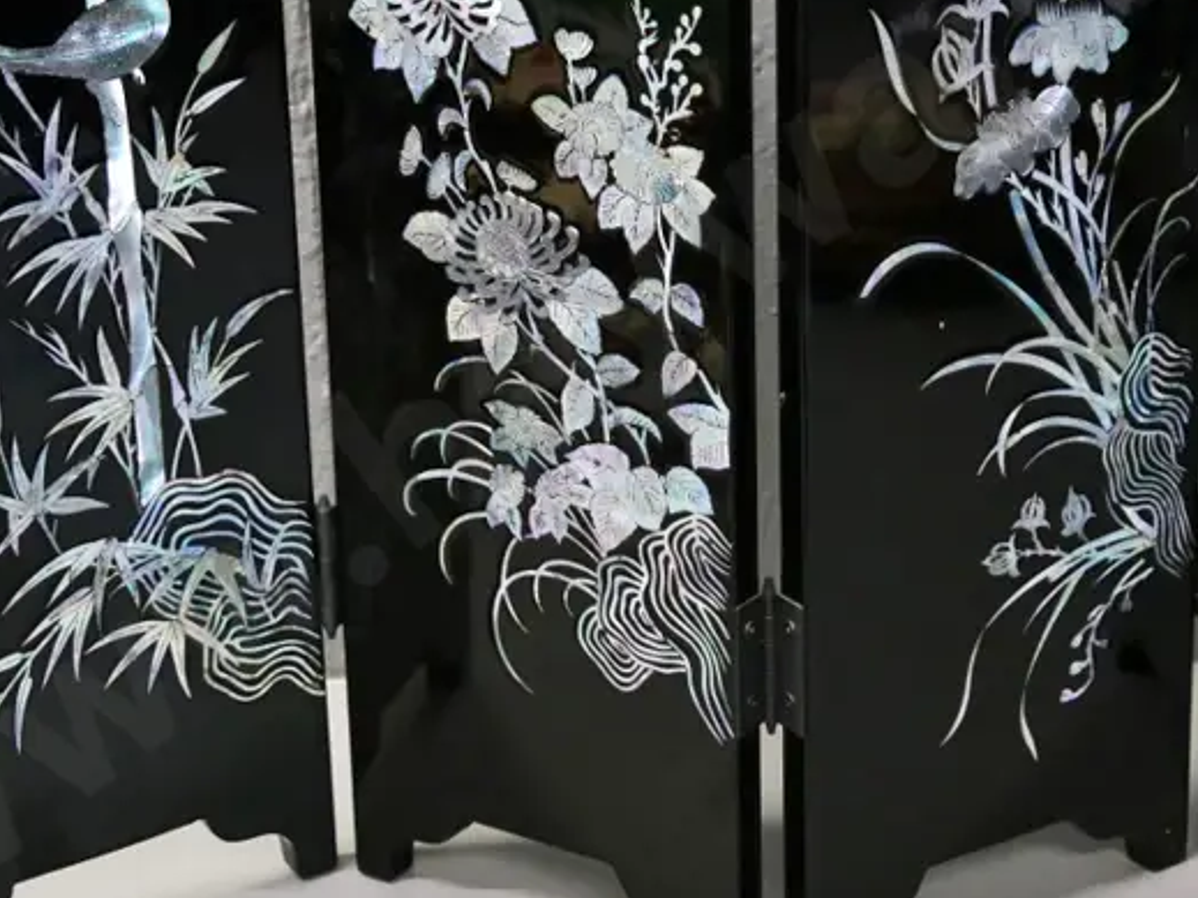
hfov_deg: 27.2
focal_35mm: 71
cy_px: 178
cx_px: 810
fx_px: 2457
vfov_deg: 20.5
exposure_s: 1/100
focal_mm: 18
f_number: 4.9
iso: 3200
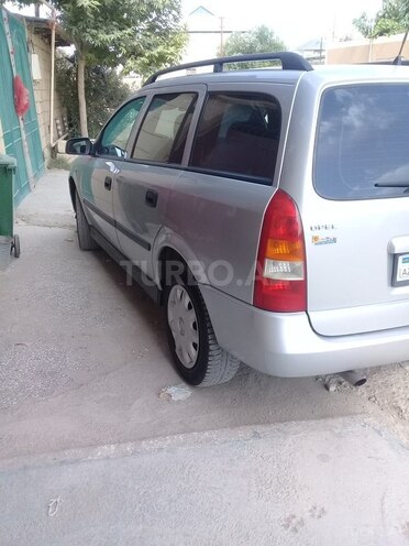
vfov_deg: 58.4
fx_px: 488
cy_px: 273
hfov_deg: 45.4
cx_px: 204
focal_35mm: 31
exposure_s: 1/228
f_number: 2.2
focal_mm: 3.3
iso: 50
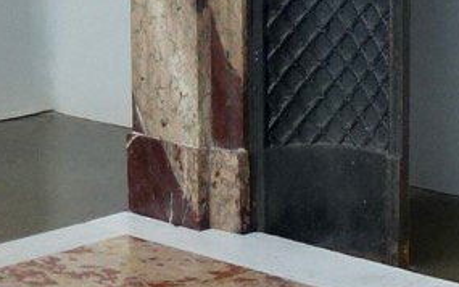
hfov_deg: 14.3
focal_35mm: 134
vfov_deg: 9.4
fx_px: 1676
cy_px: -184
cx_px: 741
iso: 100
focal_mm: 5.4
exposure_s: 1/100
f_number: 3.5
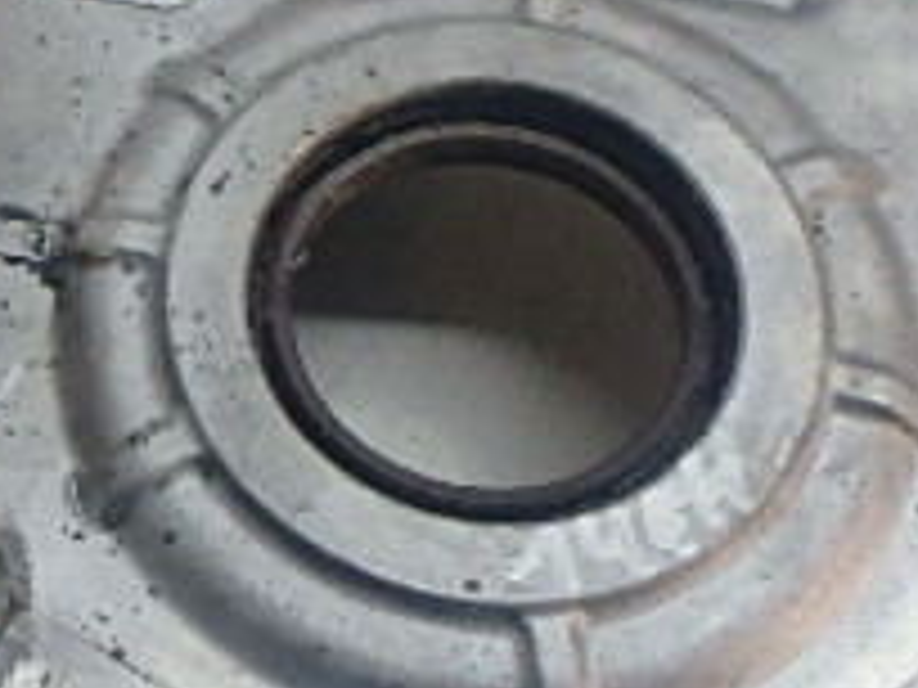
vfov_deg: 22.2
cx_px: 153
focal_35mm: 66
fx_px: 1750
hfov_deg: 28.6
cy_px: 292
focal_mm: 3.7
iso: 640
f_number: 3.5
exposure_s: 1/125
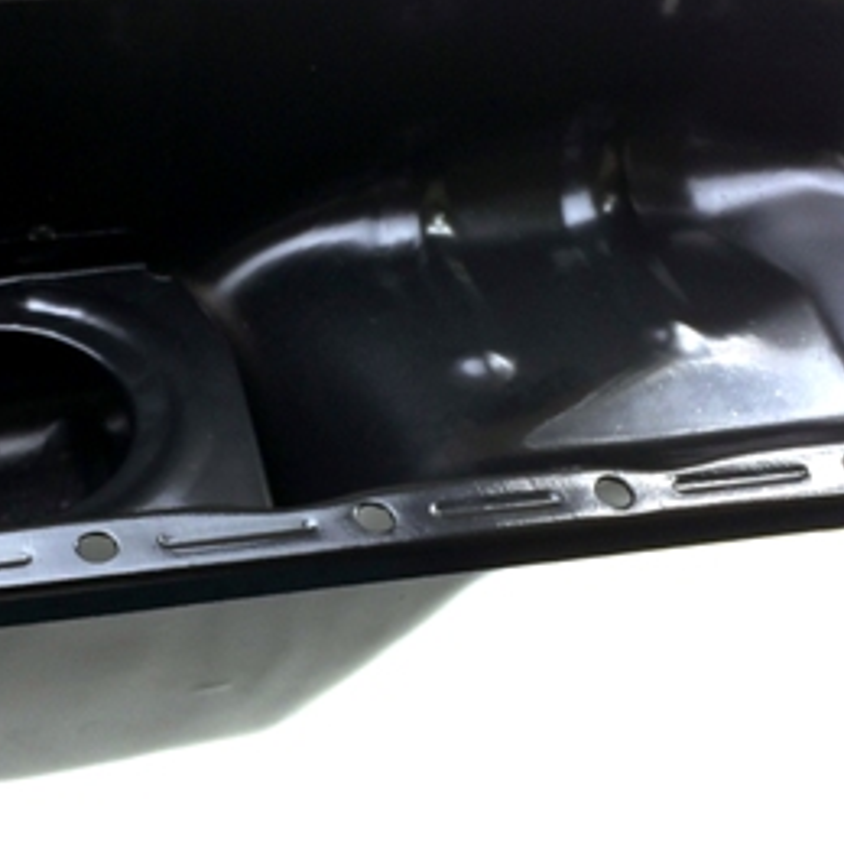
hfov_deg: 27.1
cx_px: 253
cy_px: 390
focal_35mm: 63
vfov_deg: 27.3
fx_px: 1738
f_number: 2.2
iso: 32
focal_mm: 4.15
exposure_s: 1/129
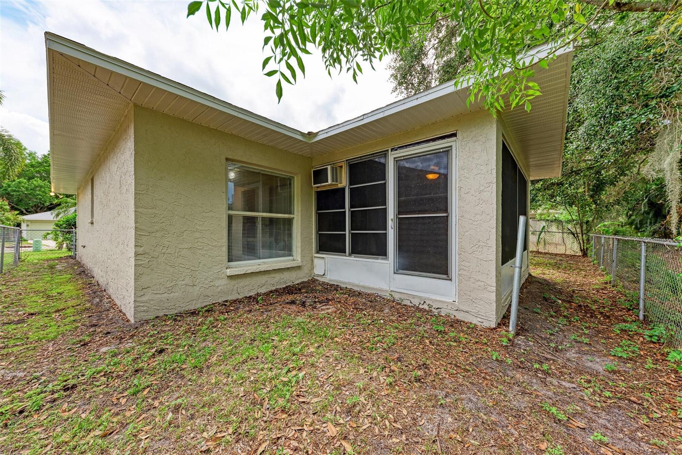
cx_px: 341
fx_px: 246
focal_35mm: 13
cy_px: 228
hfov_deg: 108.3
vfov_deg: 85.4
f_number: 7.1
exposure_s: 1/320
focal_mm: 13
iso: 100
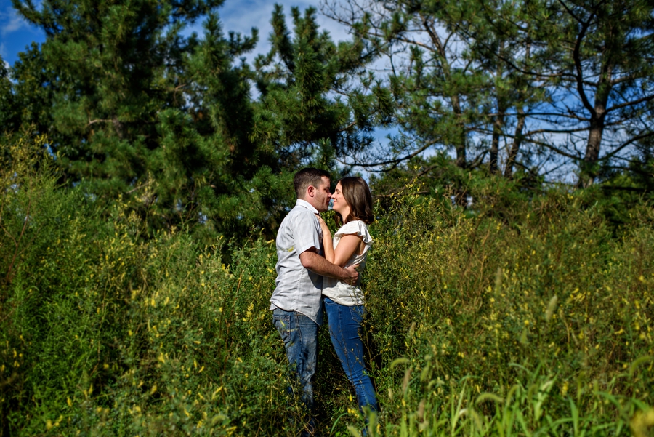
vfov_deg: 37.9
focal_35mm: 35
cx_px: 327
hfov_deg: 54.4
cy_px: 218
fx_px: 636
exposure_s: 1/3200
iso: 100
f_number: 2.8
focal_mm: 35
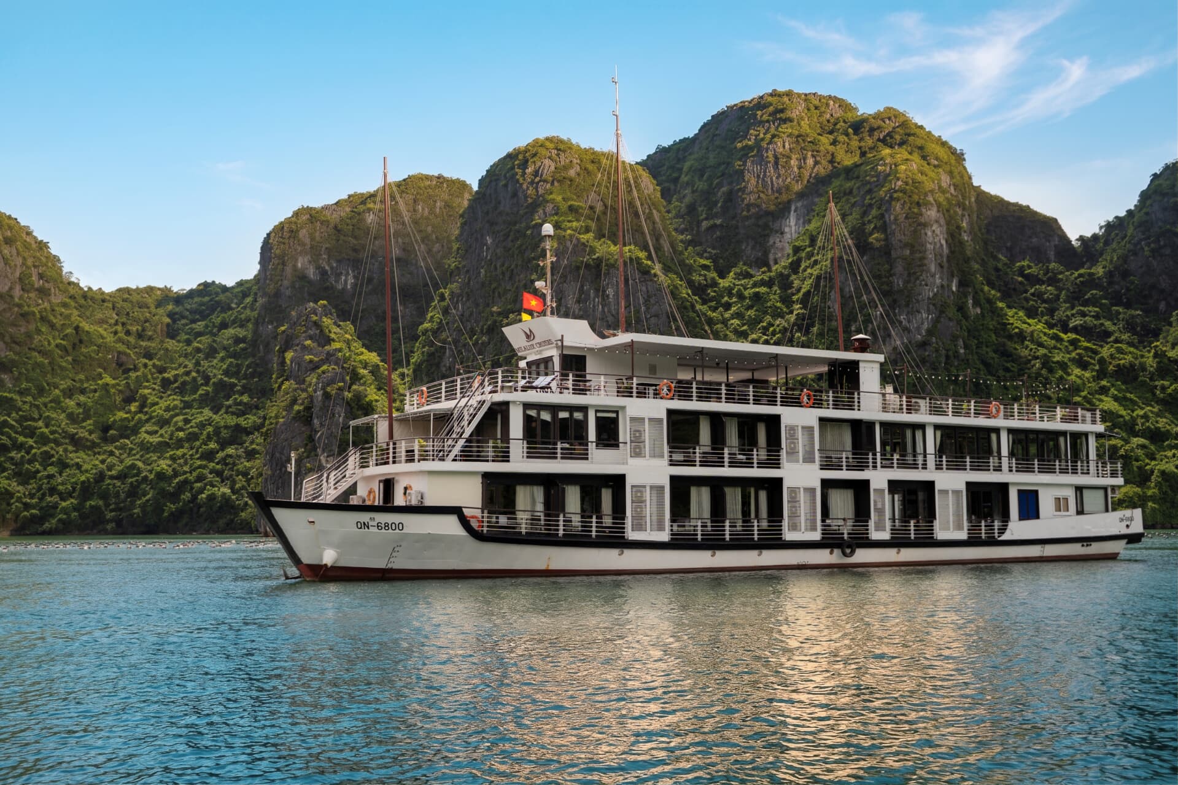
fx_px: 1309
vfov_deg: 33.4
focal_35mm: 40
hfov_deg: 48.5
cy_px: 392
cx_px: 589
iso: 200
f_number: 5.6
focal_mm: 40
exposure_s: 1/1000
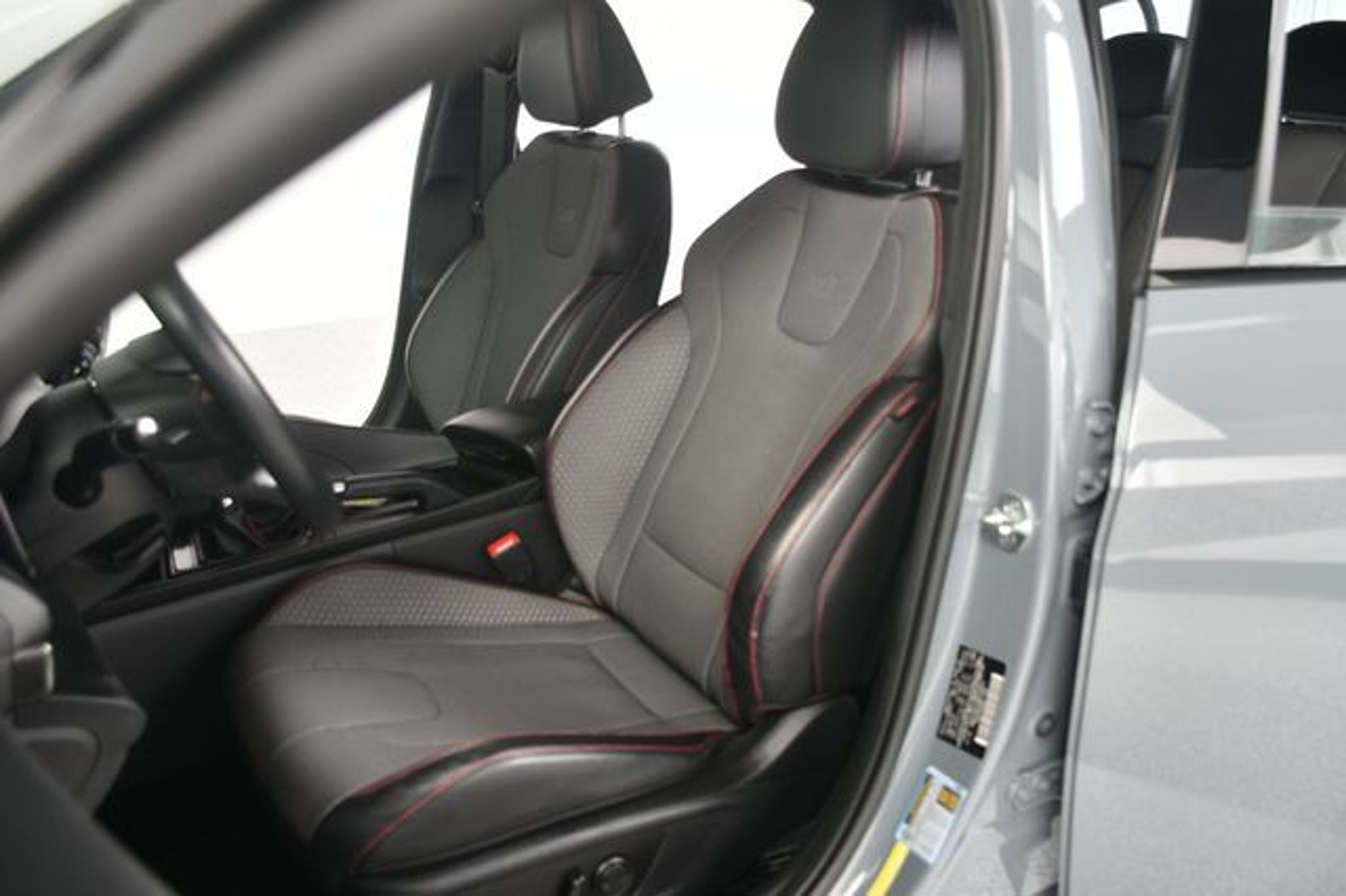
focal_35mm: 33
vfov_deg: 39.9
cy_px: 448
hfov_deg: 57.2
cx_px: 673
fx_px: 1233
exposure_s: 1/160
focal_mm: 22
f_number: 3.5
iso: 100
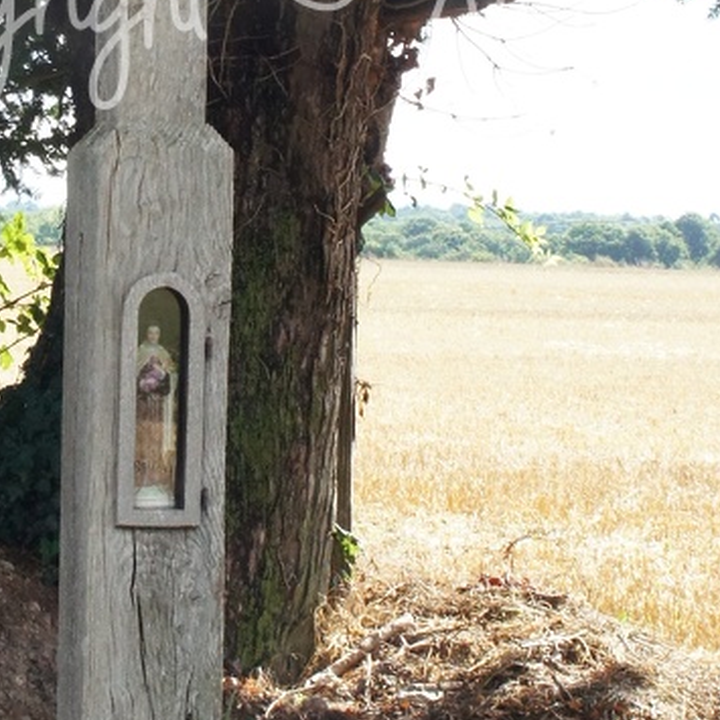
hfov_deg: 9.8
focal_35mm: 178
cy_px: -4
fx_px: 4189
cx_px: 177
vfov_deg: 9.8
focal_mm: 40
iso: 1600
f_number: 18
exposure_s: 1/200
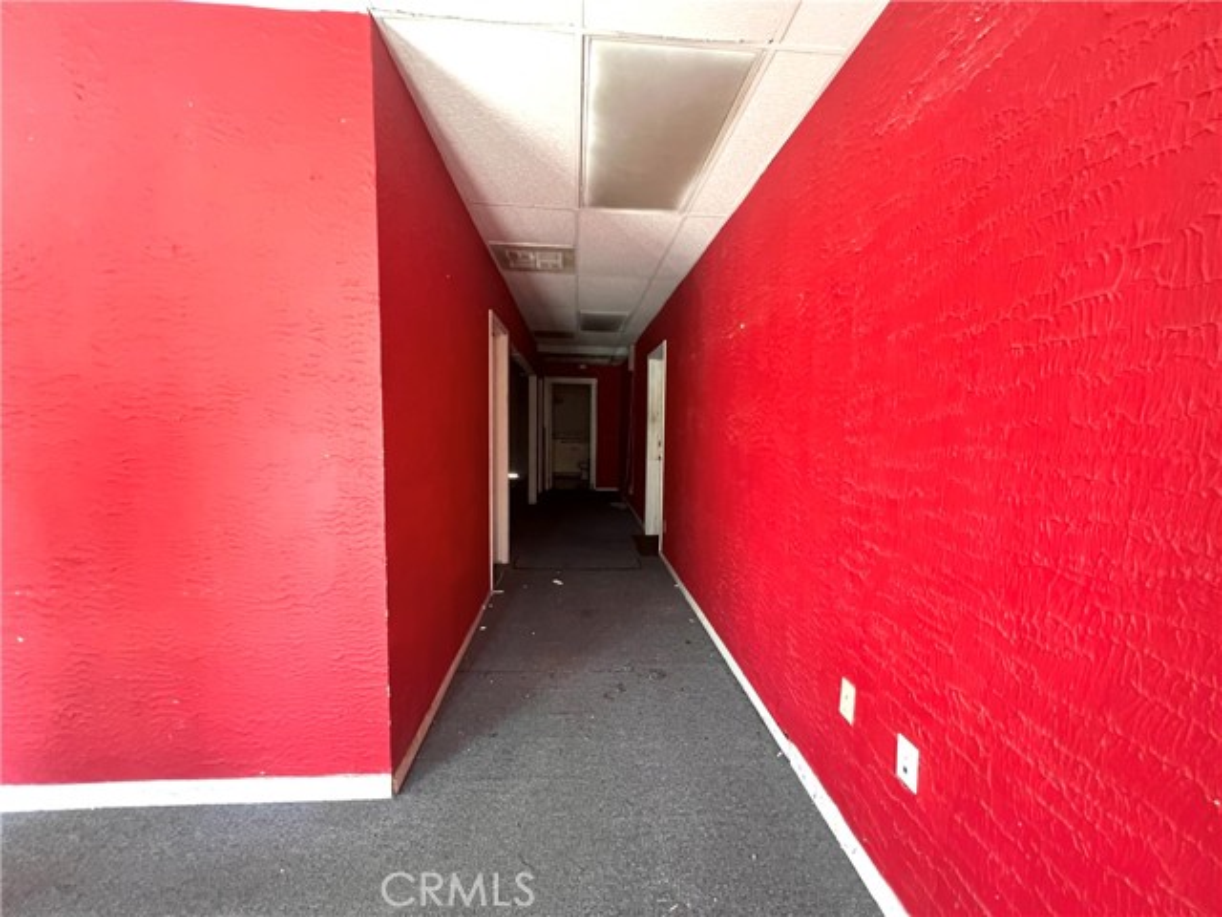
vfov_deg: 89.9
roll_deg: +0.0
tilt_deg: -4.1
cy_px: 458
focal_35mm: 13
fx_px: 459
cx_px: 611
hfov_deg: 106.2
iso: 500
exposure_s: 1/60
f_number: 1.8
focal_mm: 1.57
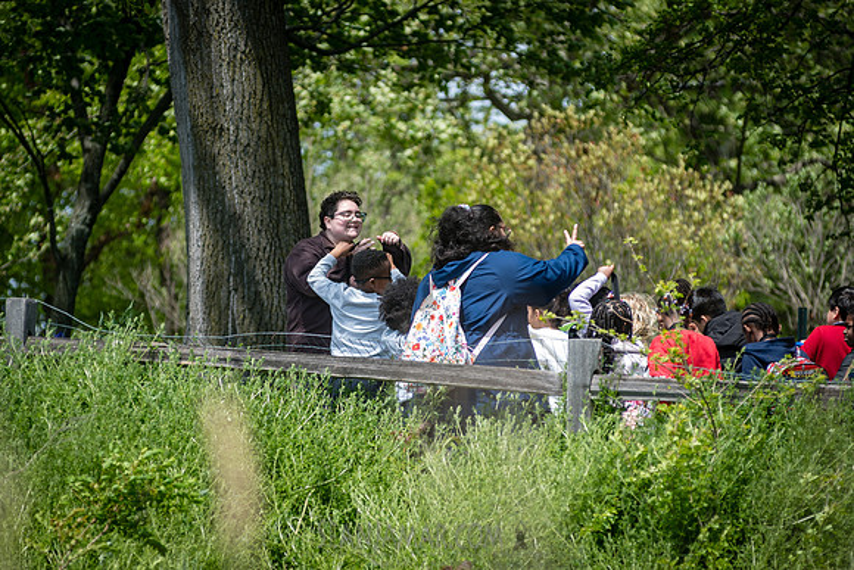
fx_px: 6683
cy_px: 274
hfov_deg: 7.3
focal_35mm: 282
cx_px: 389
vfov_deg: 4.9
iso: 64
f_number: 4.5
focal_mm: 200
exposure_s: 1/400
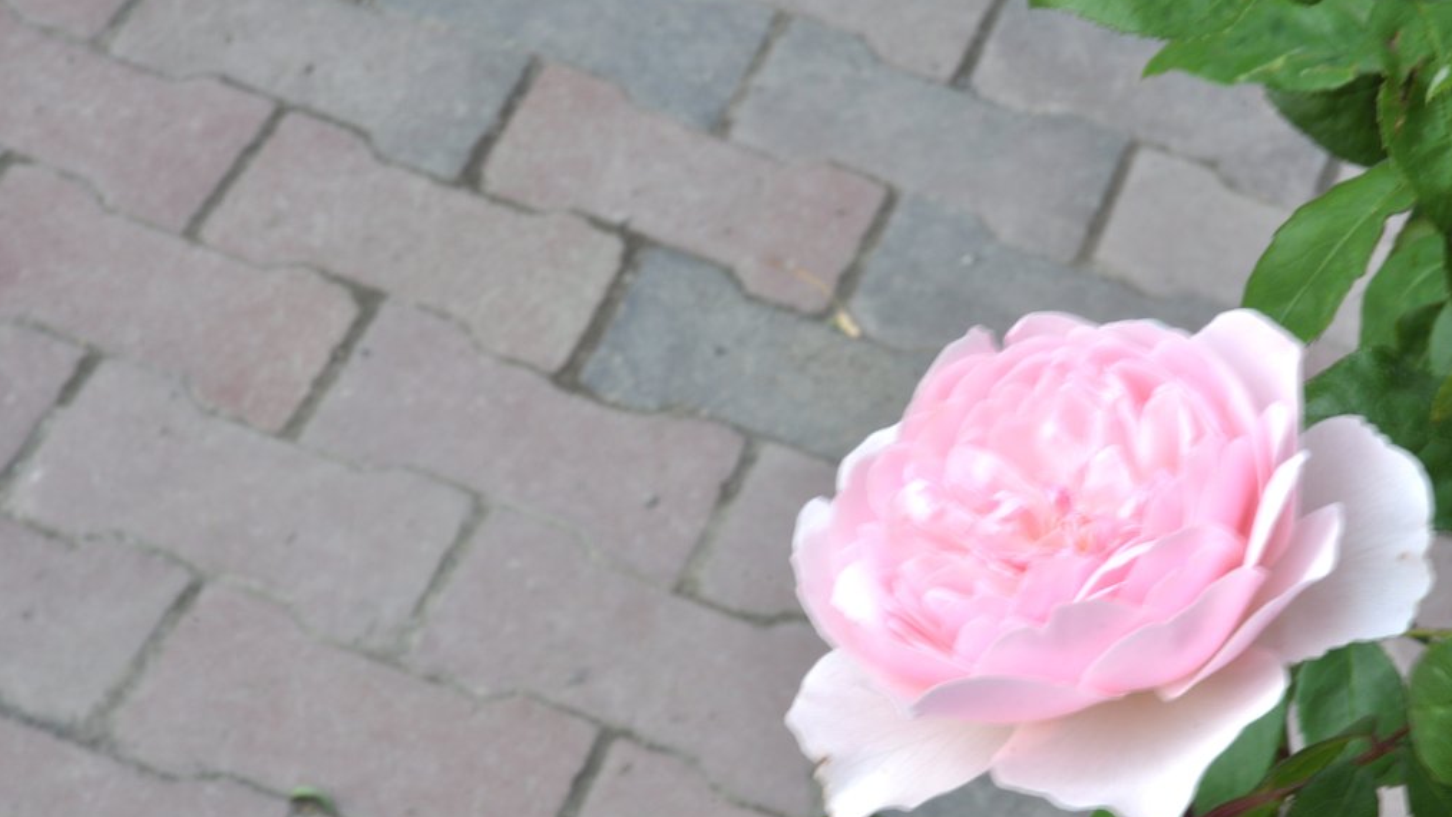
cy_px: 473
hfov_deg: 19.3
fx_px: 4274
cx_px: 730
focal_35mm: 111
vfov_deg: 10.9
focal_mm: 70
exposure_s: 1/8
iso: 200
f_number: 29
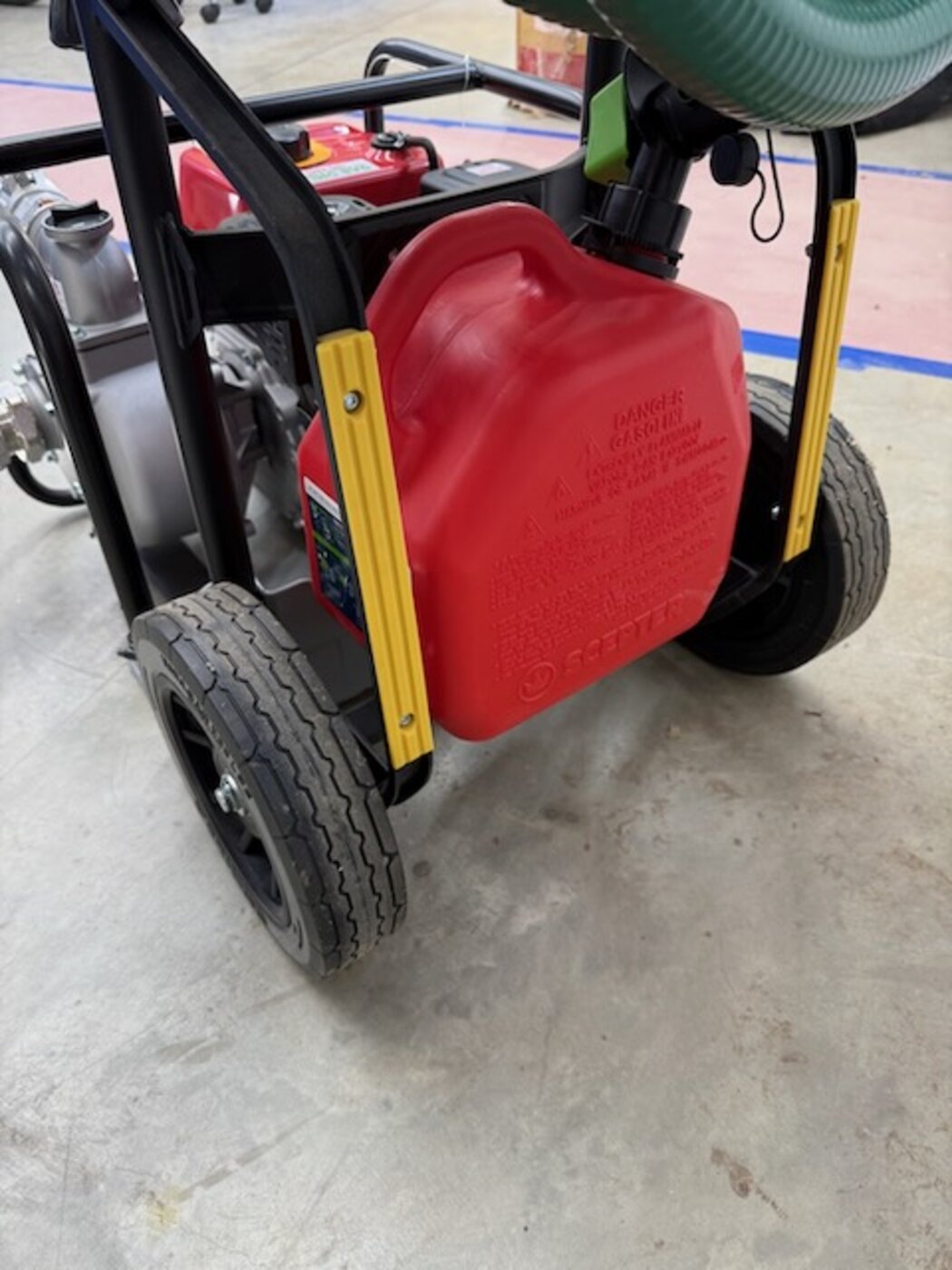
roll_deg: -1.1
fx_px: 880
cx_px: 476
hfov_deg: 56.8
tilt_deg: -42.9
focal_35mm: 24
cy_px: 635
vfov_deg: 71.6
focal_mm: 6.76
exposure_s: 1/60
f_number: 1.78
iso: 125
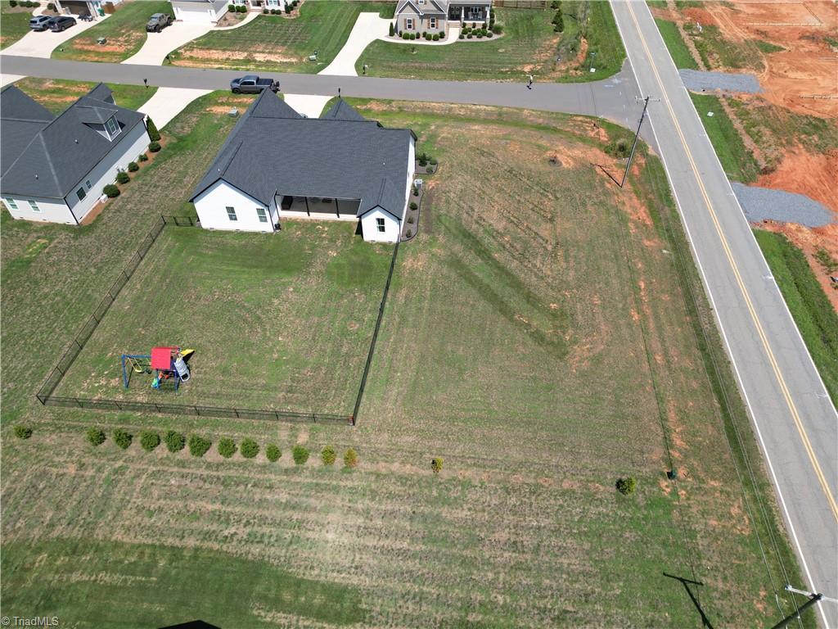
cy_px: 314
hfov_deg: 71.6
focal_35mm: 24
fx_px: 581
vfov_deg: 56.8
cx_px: 419
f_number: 1.7
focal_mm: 6.72
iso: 100
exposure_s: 1/2500
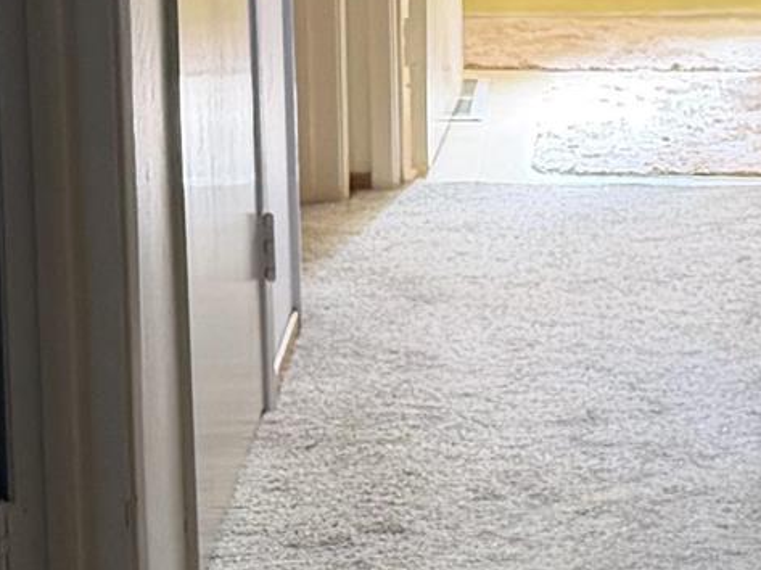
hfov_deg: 12.7
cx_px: 478
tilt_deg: -10.9
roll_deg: +1.0
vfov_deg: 9.4
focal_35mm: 156
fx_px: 3427
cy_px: 5
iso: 160
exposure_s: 1/60
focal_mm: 6.76
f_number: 1.78
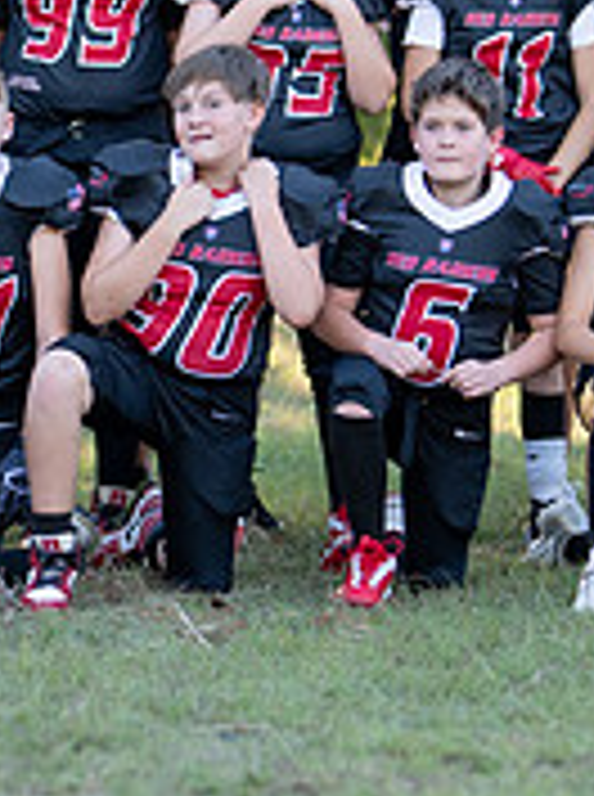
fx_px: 5304
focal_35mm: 231
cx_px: 180
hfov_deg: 6.4
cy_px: 207
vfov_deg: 8.6
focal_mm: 50
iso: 200
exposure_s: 1/1250
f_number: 1.2
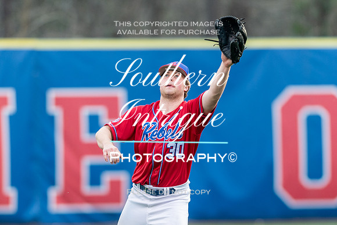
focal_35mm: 536
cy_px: 175
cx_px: 190
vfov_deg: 2.6
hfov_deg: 3.8
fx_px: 5017
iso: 320
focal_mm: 300
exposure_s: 1/800
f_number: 2.8
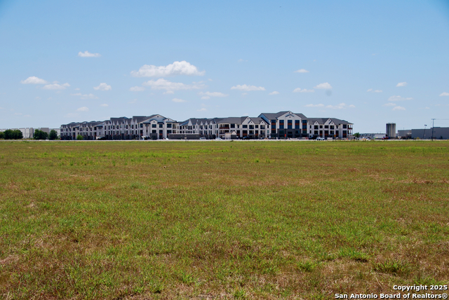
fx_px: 824
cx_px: 224
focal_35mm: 66
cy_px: 150
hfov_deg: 30.5
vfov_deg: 20.7
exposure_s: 1/250
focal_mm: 44
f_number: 8
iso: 100
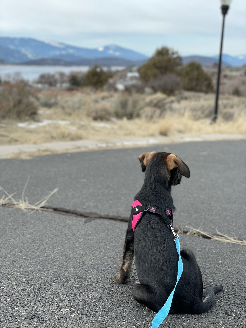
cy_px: 164
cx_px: 123
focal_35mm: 52
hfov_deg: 28.0
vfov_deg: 36.8
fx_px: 493
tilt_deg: -11.5
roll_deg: -1.0
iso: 32
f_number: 2
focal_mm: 6
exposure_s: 1/564
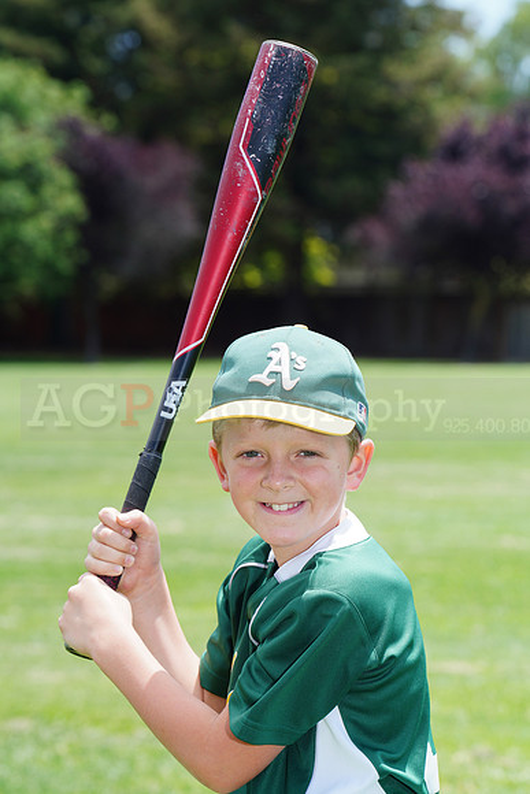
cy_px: 397
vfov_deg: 11.0
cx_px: 265
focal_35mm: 187
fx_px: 4127
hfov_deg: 7.3
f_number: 10
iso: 200
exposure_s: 1/200
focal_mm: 187
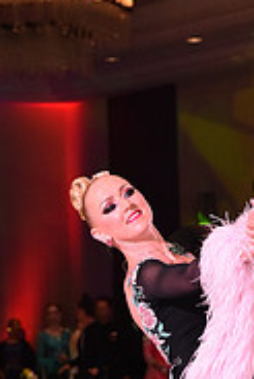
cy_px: 457
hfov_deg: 5.8
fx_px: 2493
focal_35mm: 236
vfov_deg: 8.6
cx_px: 158
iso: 2500
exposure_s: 1/320
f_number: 5.6
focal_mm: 75
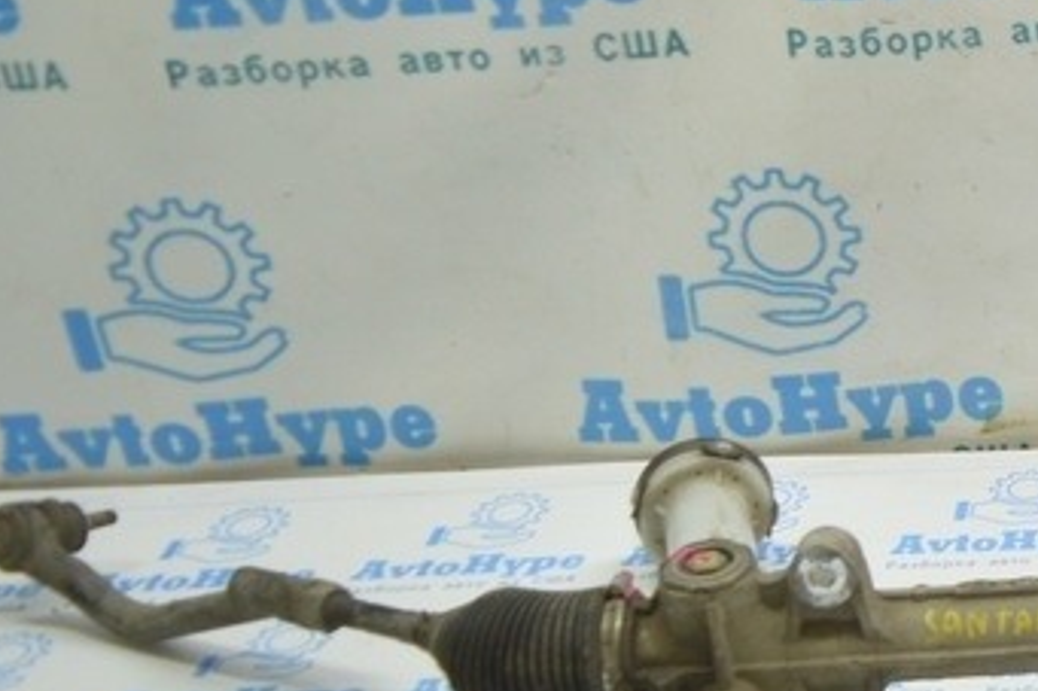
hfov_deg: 22.2
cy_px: 266
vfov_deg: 16.8
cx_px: 1394
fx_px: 2334
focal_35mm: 81
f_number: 3.5
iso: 400
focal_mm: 18
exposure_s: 1/60
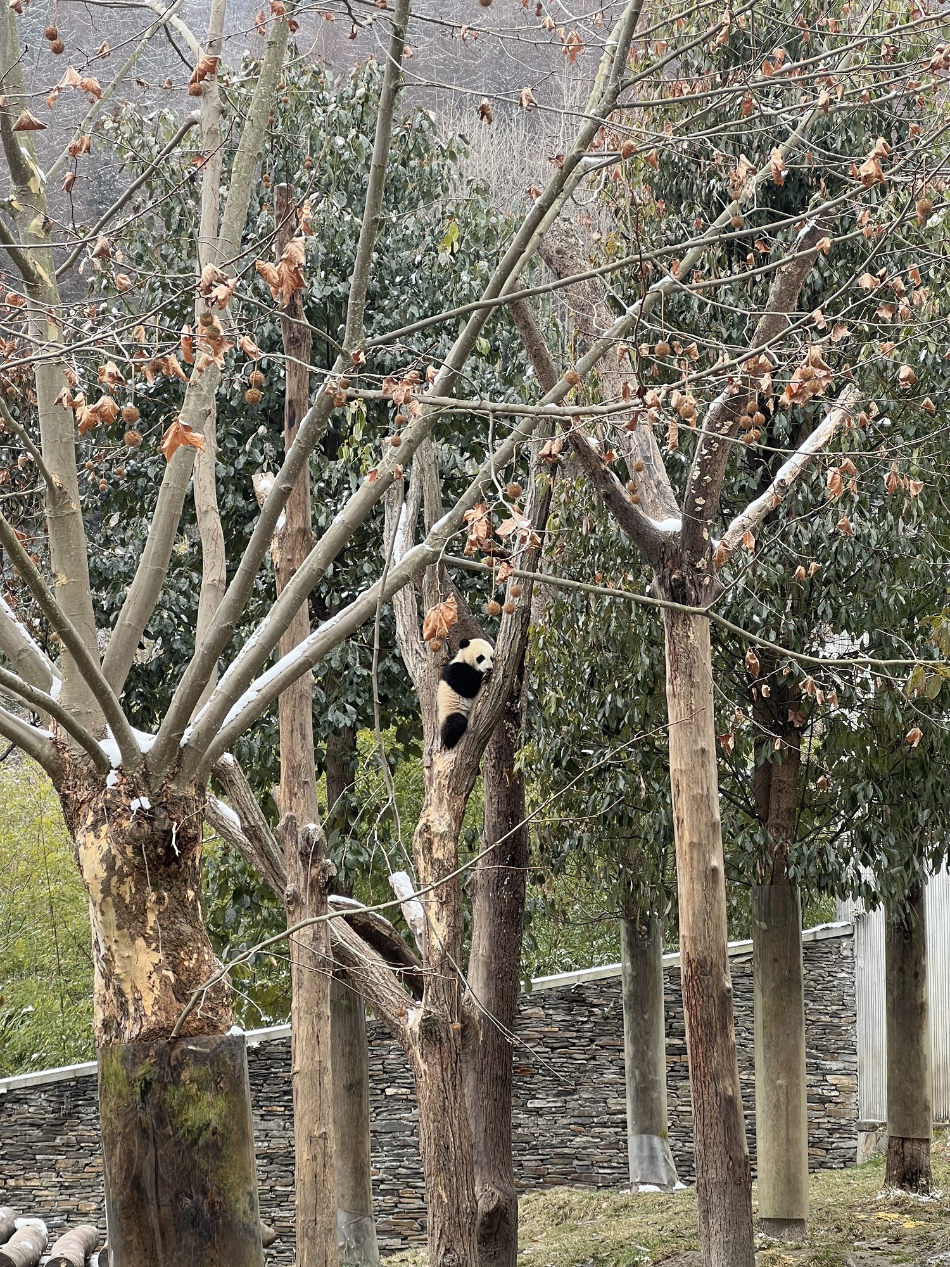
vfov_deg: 25.3
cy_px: 634
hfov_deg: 19.1
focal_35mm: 77
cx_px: 475
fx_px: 2818
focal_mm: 9
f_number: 2.8
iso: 32
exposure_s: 1/99
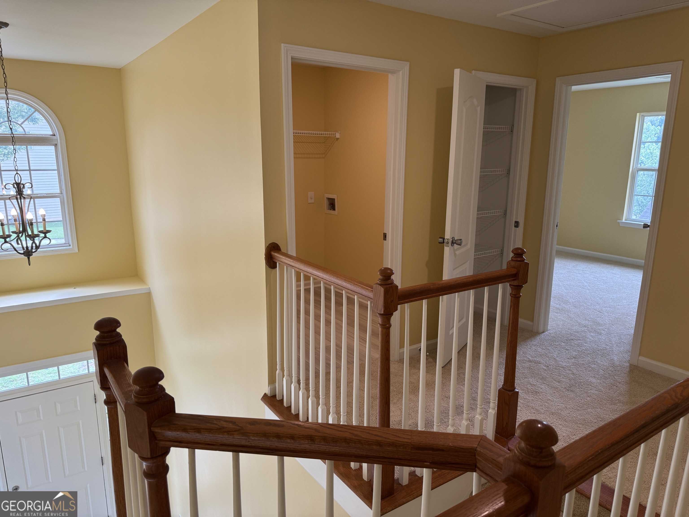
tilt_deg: -12.6
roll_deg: -0.7
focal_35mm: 24
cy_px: 258
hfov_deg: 71.6
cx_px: 344
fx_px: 478
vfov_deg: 56.8
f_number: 1.78
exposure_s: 1/120
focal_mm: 6.76
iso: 100
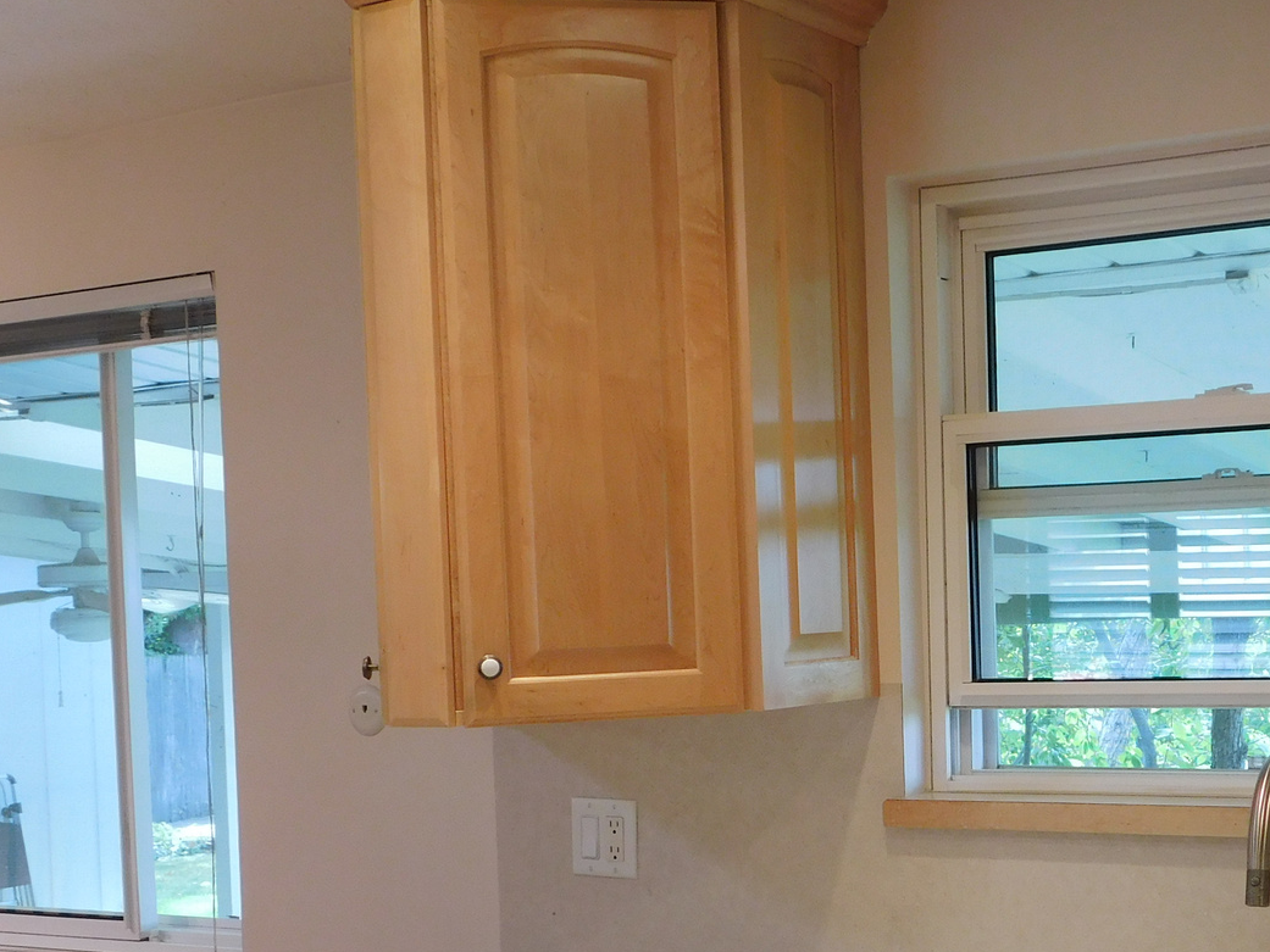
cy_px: 666
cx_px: 861
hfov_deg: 32.4
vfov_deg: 24.6
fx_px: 2165
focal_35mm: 59
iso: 140
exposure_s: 1/30
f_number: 3.2
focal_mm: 5.3
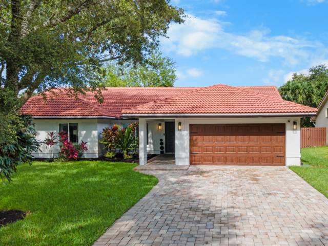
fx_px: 227
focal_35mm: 24
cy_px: 123
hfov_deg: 71.6
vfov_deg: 56.8
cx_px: 164
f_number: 2.8
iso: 100
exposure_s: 1/250
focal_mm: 4.5
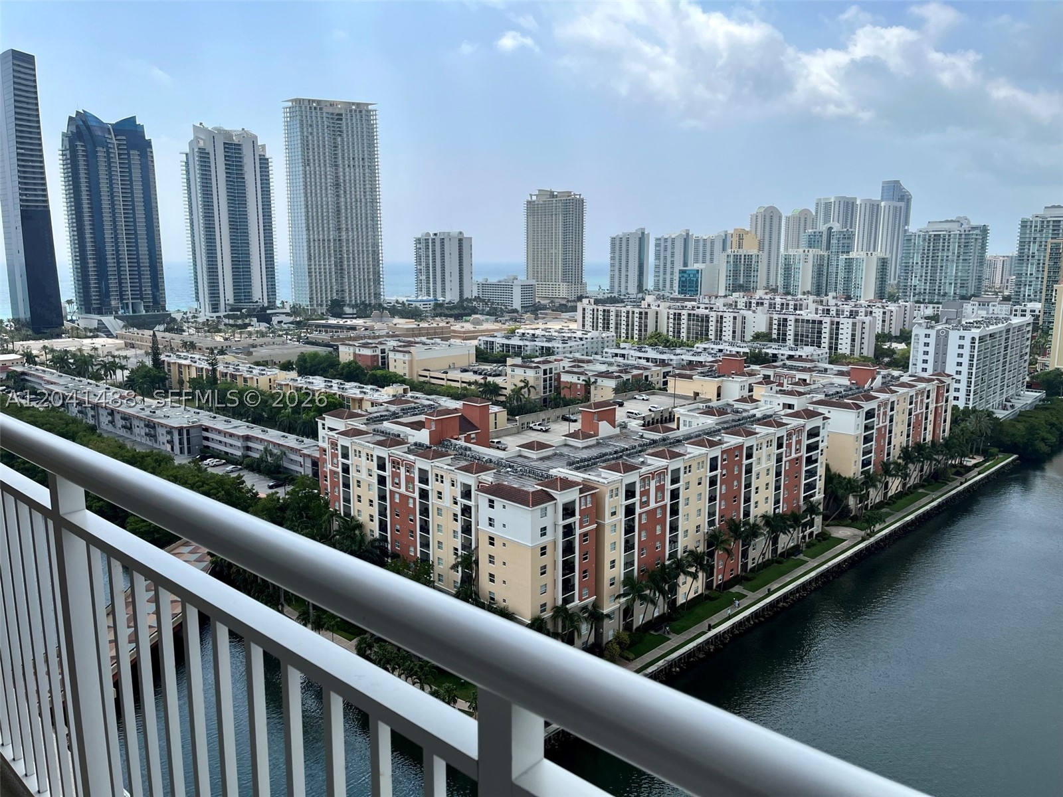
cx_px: 532
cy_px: 398
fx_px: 798
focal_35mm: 26
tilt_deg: -10.0
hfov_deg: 67.3
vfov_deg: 53.1
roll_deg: +0.2
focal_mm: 5.1
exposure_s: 1/3521
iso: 50
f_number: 1.6
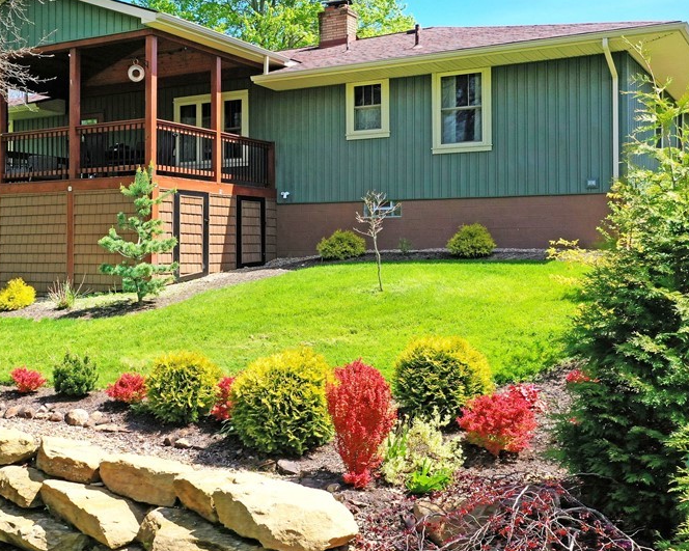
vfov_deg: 34.8
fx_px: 877
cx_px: 237
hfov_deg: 42.4
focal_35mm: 43
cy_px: 232
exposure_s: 1/320
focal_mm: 10.26
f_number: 5.6
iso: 100
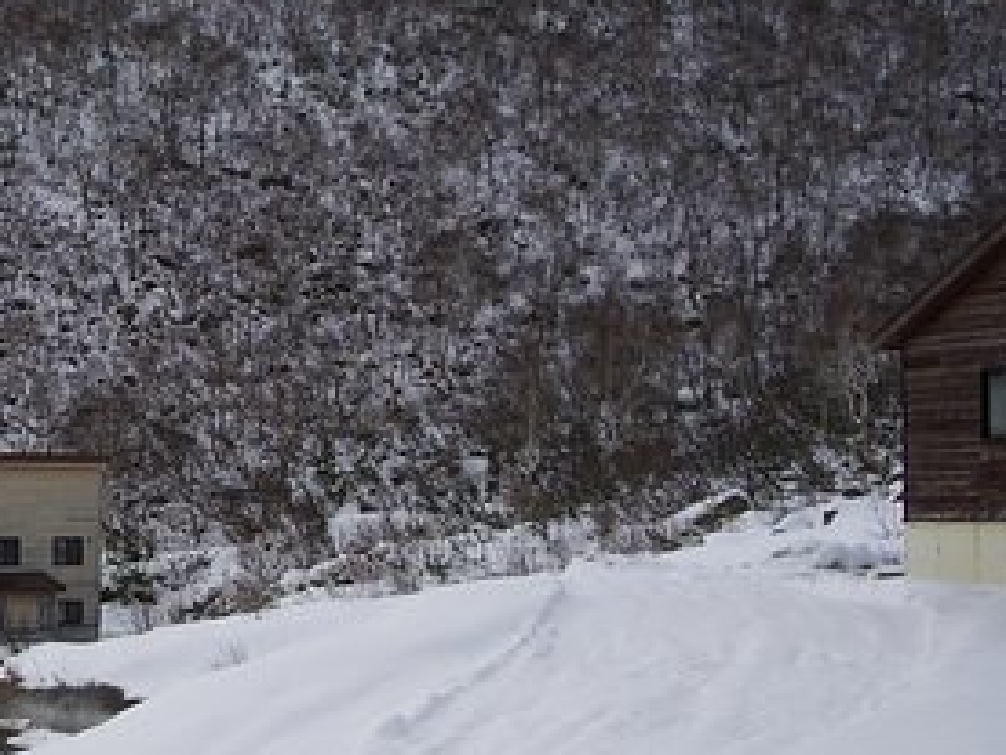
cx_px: 95
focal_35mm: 65
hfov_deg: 28.6
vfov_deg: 22.6
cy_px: 419
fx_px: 1889
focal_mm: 5.8
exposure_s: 1/160
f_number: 4.3
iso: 50
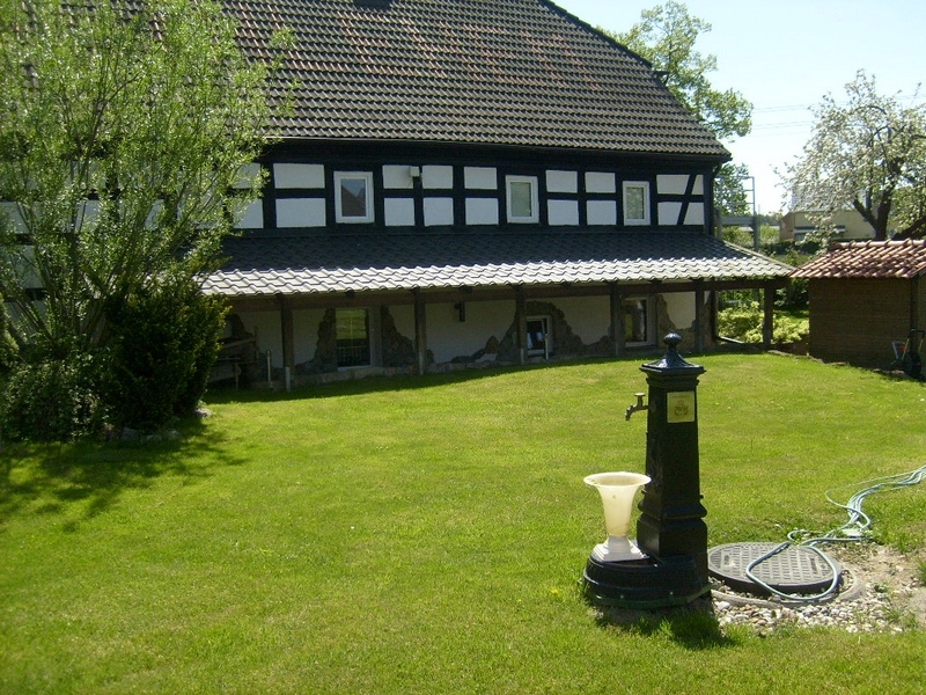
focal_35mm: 35
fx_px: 936
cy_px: 348
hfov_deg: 52.6
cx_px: 463
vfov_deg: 40.7
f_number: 7.1
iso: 80
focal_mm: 5.8
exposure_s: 1/250
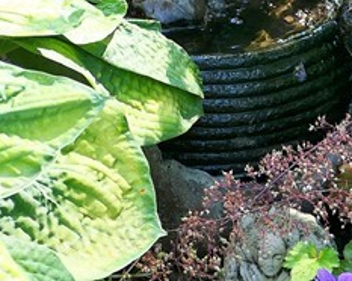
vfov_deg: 8.2
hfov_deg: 10.5
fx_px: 1915
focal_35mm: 184
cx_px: 186
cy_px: -139
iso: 125
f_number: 2.8
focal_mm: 15.4
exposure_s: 1/160
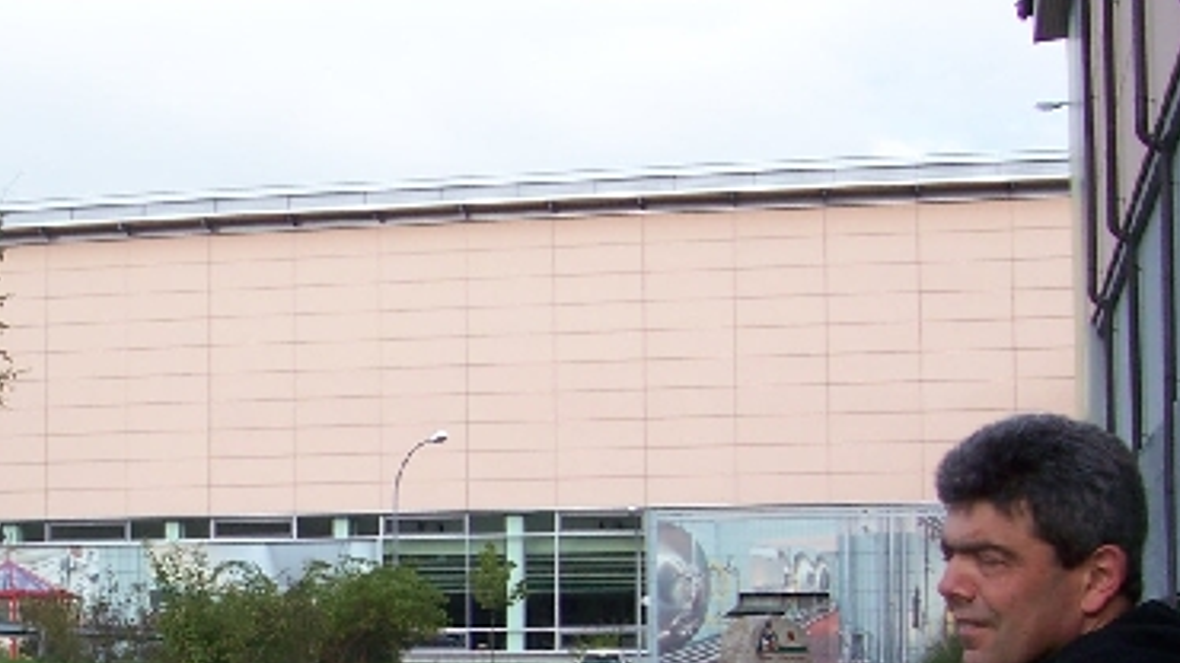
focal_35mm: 80
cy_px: 609
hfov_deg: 25.8
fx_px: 2503
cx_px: 150
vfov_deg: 14.9
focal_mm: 5.6
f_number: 2.7
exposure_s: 1/400
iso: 80
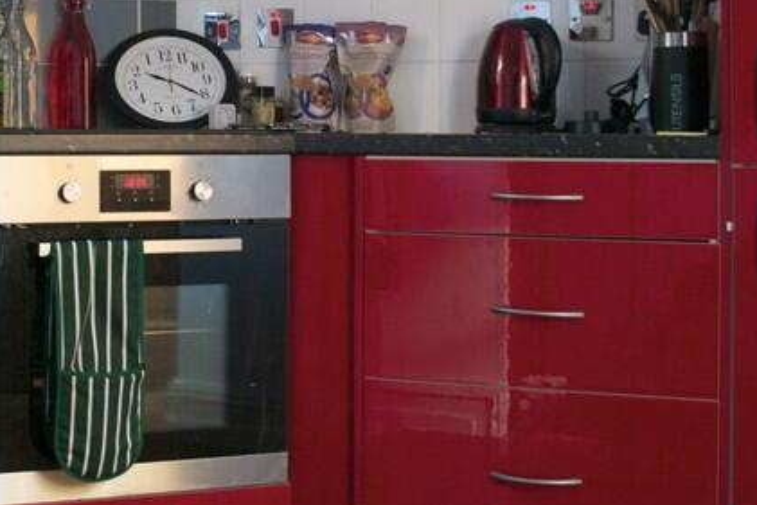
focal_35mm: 73
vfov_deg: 18.5
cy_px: 82
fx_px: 1535
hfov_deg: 27.1
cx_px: 138
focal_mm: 20
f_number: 3.8
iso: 2000
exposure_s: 1/125
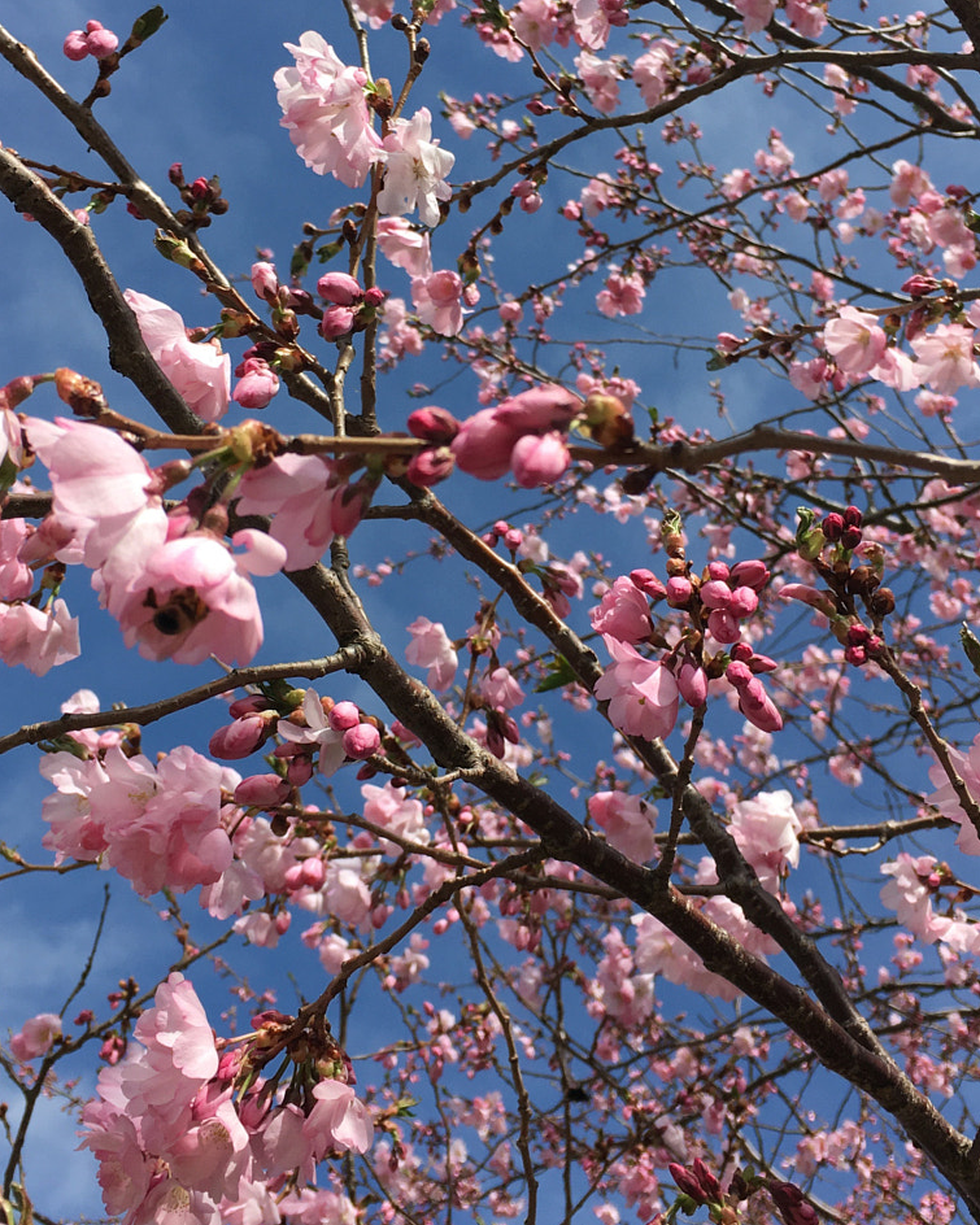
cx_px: 485
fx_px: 1741
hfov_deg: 31.4
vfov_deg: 38.6
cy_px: 476
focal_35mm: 48
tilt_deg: +60.3
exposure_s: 1/1603
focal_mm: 4.15
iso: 25
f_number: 2.2
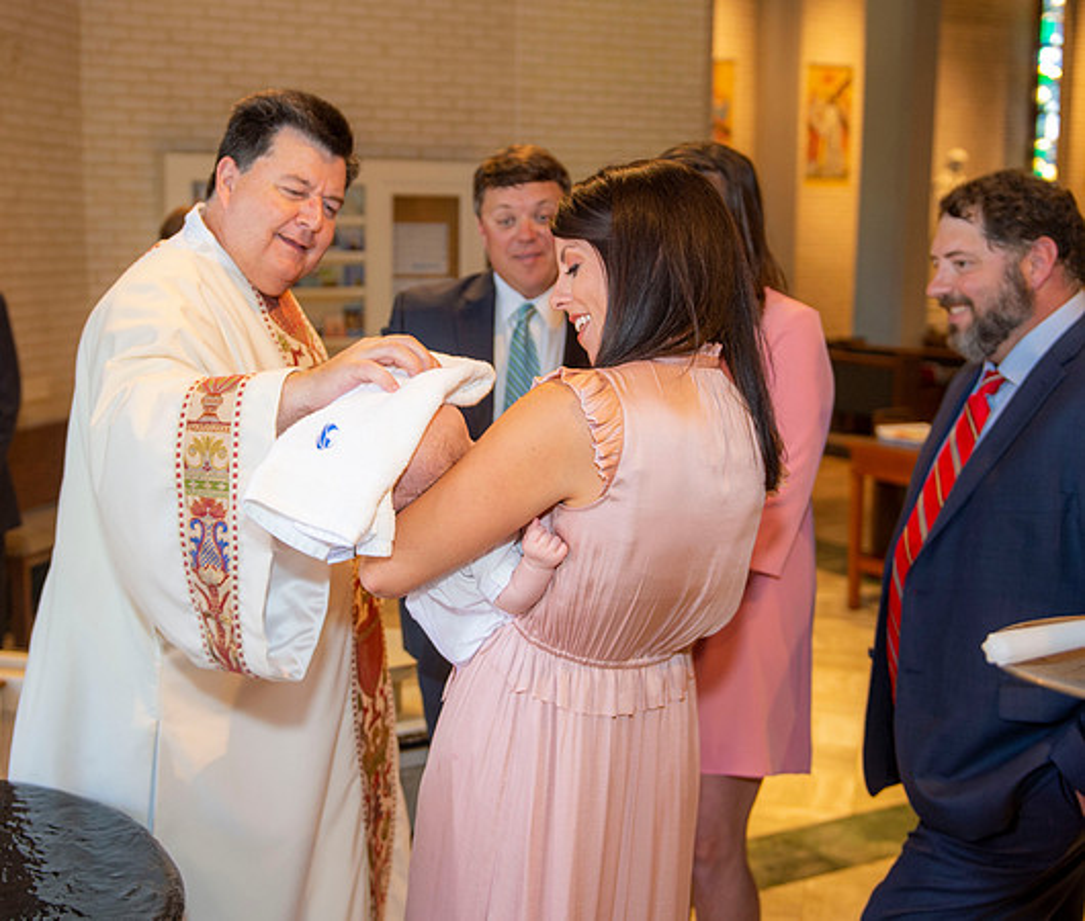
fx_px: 1550
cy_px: 427
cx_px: 470
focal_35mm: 47
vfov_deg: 33.1
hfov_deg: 38.5
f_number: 3.2
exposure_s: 1/100
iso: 800
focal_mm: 34
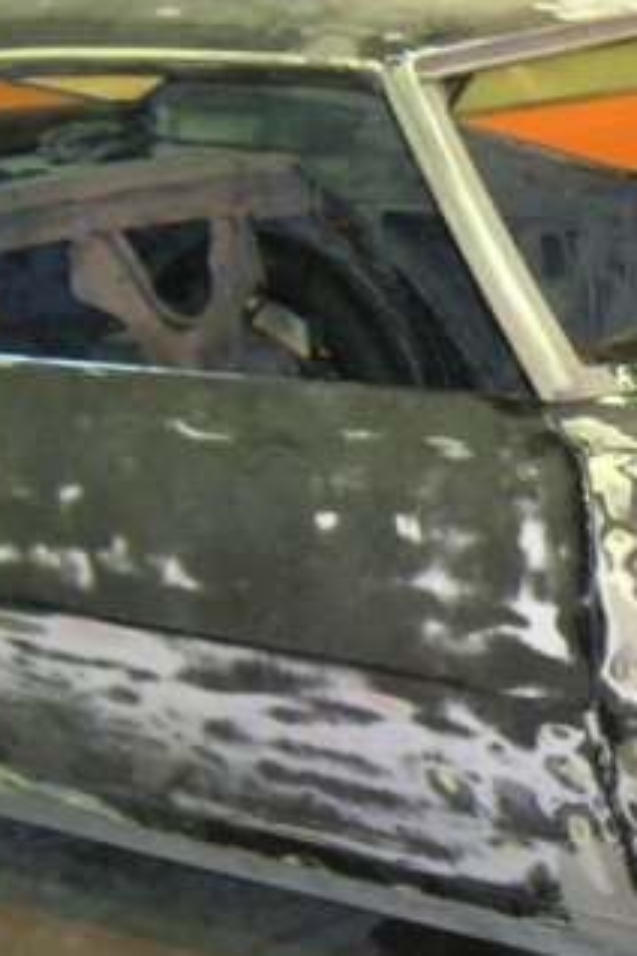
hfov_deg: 11.6
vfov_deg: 17.9
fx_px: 3026
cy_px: 601
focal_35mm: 114
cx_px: 925
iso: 200
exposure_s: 1/15
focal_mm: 5.7
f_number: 2.9
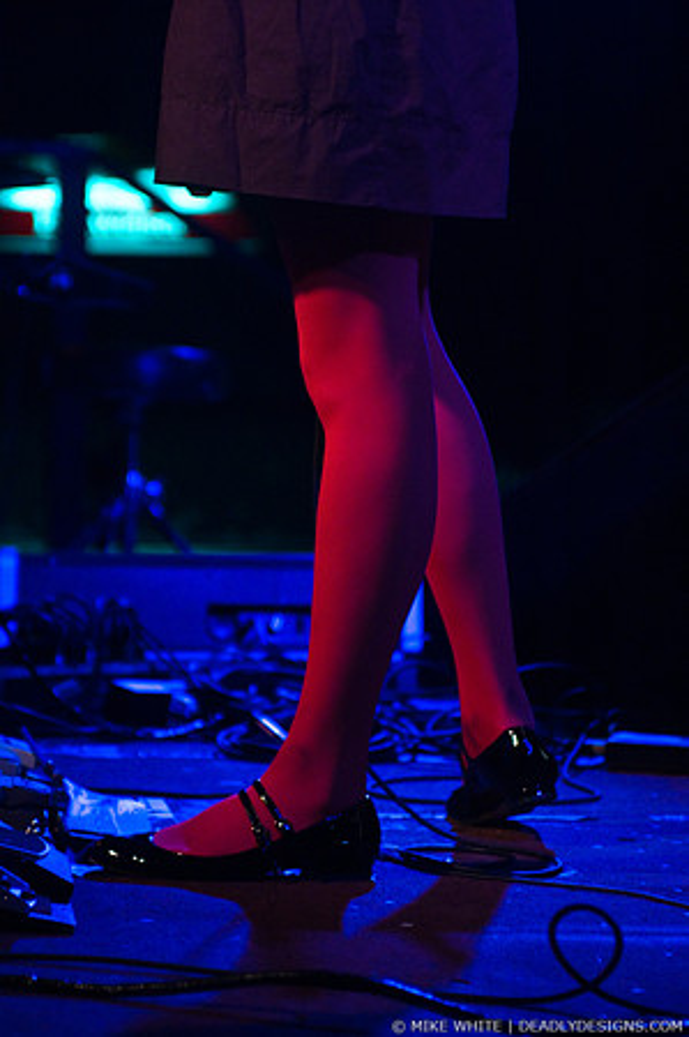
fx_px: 3021
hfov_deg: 13.0
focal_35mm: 105
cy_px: 518
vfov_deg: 19.5
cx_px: 344
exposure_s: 1/20
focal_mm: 70
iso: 800
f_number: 2.8
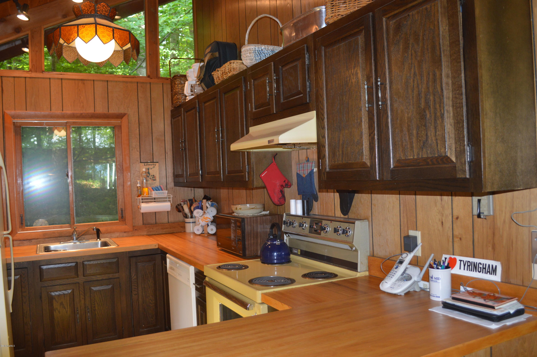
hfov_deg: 62.0
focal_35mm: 30
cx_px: 268
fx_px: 447
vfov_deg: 43.5
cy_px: 178
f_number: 3.8
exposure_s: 1/60
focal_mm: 20
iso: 450
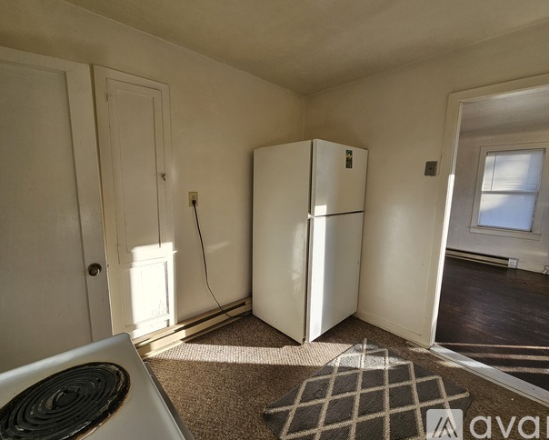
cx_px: 270
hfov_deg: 100.7
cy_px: 218
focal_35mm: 14
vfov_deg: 88.0
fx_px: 228
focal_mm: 2.2
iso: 50
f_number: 2.2
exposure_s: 1/217
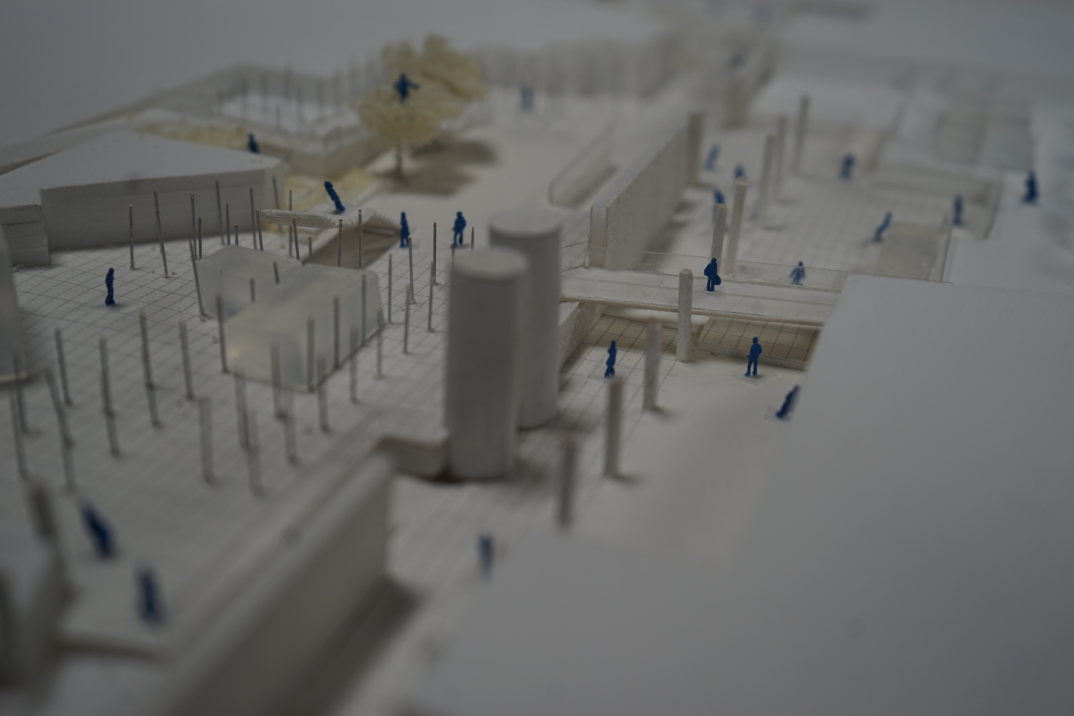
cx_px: 537
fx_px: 1134
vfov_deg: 35.1
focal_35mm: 38
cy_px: 358
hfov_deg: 50.7
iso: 100
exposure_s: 1/200
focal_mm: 38
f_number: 4.5
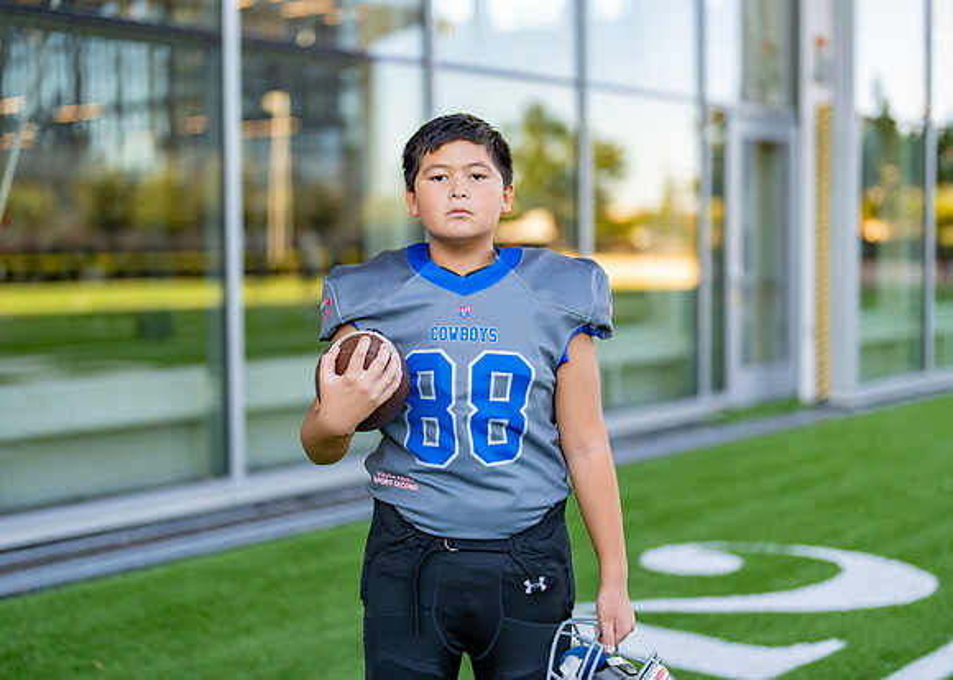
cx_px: 476
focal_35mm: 54
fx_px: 1462
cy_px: 340
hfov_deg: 36.1
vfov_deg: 26.2
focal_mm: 50
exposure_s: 1/640
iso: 100
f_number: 1.2
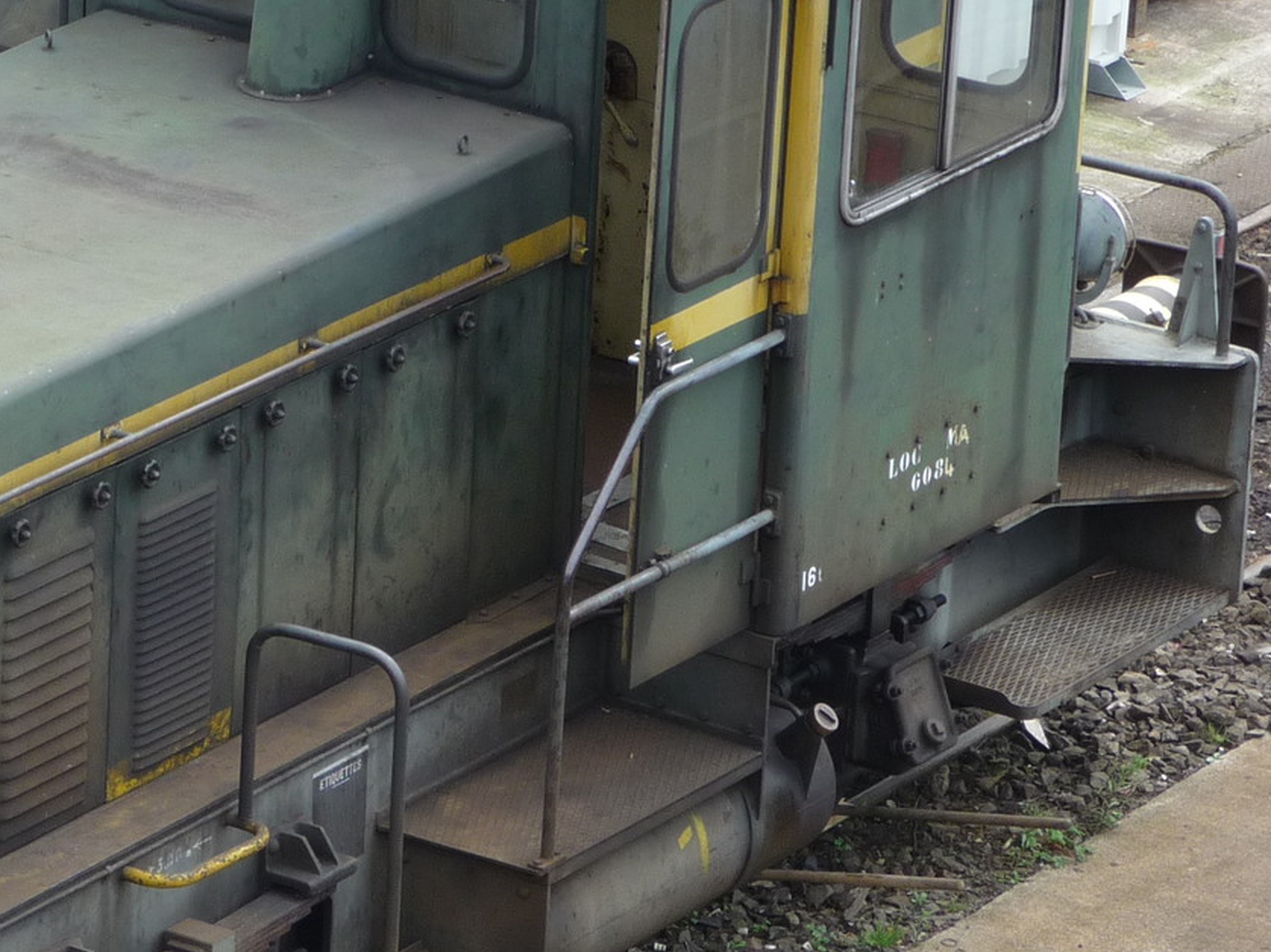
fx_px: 8663
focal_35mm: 236
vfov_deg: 6.3
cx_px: 164
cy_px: 456
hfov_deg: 8.4
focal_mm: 17.5
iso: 100
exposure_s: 1/125
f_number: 4.7
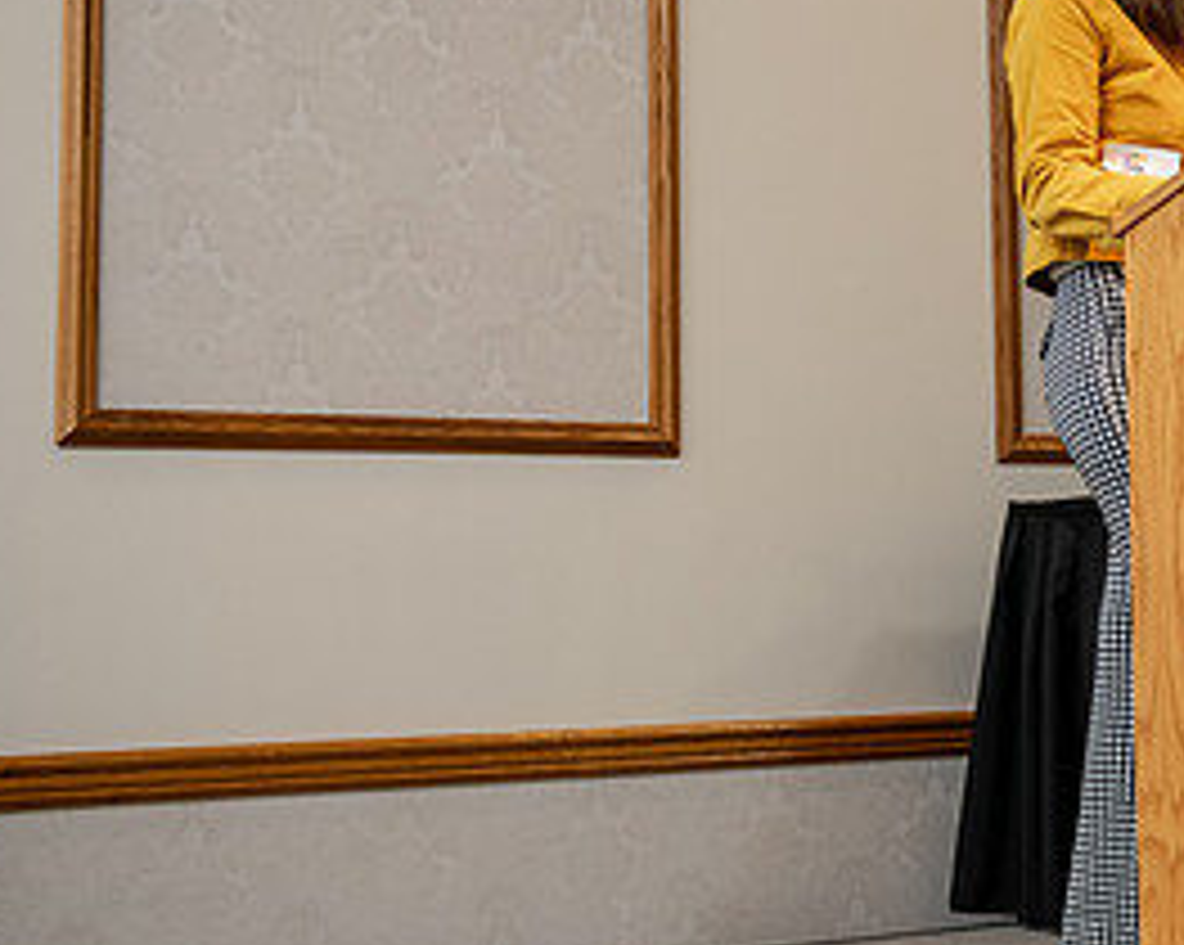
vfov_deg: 17.6
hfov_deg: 21.1
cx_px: 1238
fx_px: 3046
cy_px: 299
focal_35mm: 87
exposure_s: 1/200
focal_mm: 42
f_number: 3.2
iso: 1600
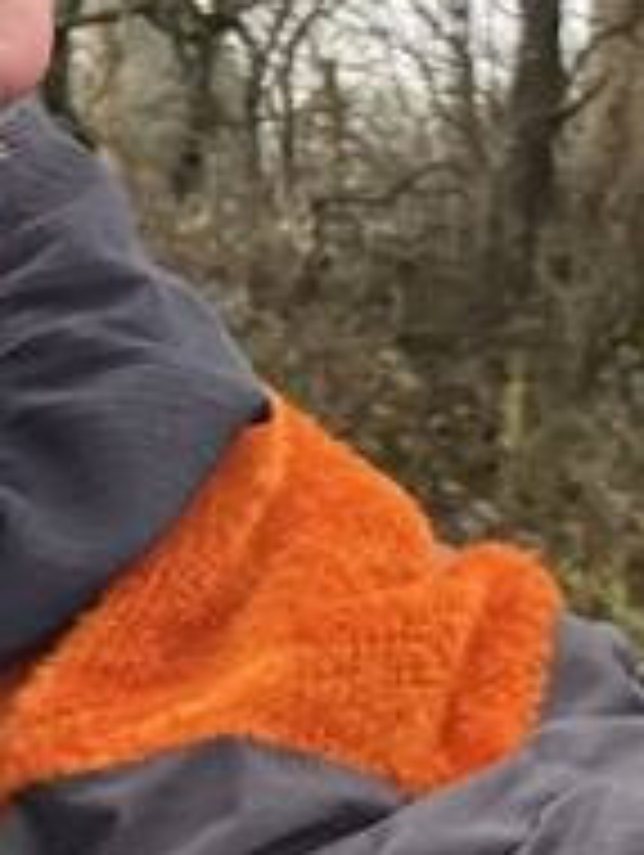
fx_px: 3119
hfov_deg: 10.8
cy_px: 86
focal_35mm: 126
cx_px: -630
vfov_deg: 15.4
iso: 50
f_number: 1.9
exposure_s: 1/121
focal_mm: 2.69
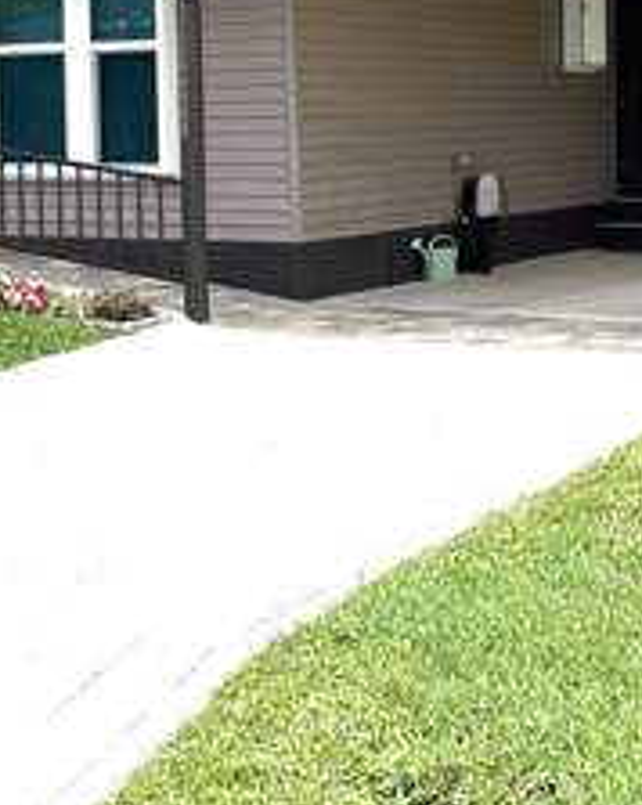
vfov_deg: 22.3
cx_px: 278
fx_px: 1998
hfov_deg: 18.2
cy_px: 108
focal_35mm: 84
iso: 80
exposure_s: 1/5525
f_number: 1.78
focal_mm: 6.86
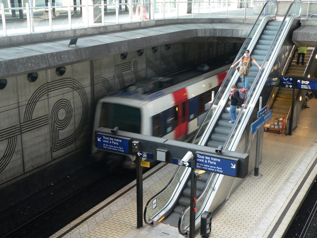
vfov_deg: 30.9
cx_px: 158
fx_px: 430
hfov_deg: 40.4
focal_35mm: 47
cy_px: 119
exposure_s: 1/25
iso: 100
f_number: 2.8
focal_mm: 7.8
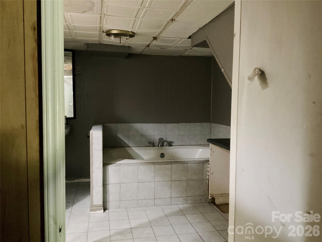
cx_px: 161
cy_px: 121
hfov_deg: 61.7
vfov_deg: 48.2
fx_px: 270
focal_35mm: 29
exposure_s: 1/20
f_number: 1.8
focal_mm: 3
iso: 500
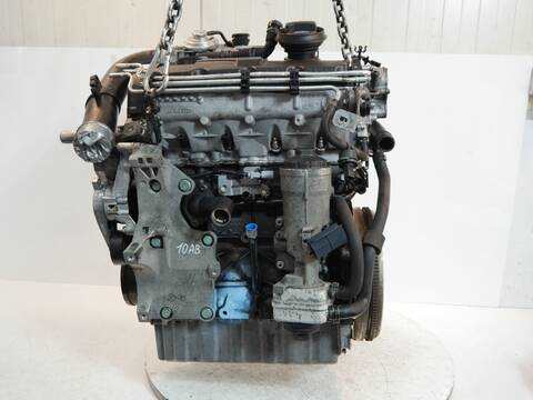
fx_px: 493
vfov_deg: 44.2
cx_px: 266
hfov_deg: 56.8
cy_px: 200
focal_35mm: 32
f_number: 3.8
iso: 400
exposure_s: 1/60
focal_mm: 16
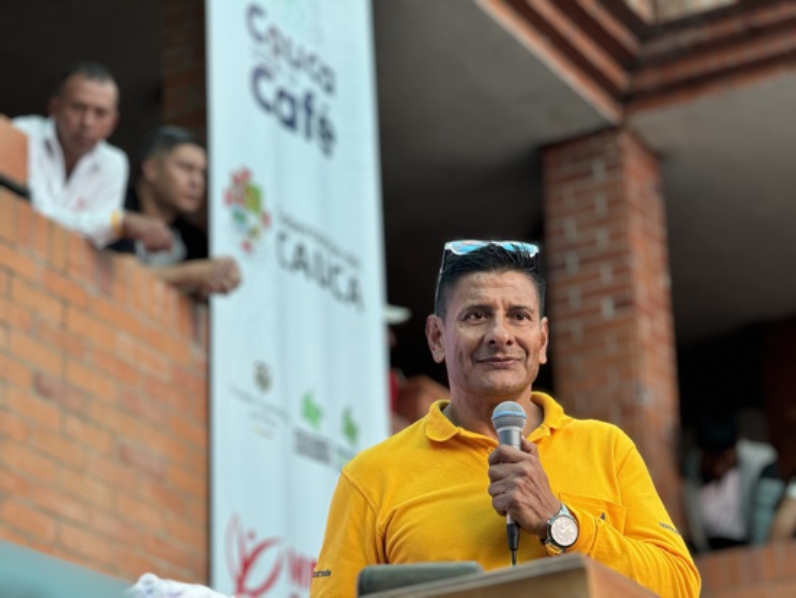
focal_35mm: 120
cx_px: 398
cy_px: 299
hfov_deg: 16.4
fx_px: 2761
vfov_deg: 12.4
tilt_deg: +22.3
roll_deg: +1.2
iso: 64
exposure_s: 1/99
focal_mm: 15.66
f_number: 2.8
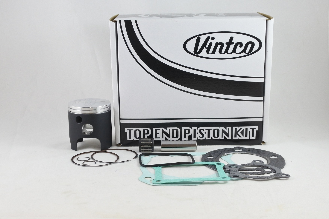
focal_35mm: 44
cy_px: 110
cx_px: 164
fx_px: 402
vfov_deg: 30.5
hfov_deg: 44.5
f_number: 4.5
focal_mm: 16.5
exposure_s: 1/125
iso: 560
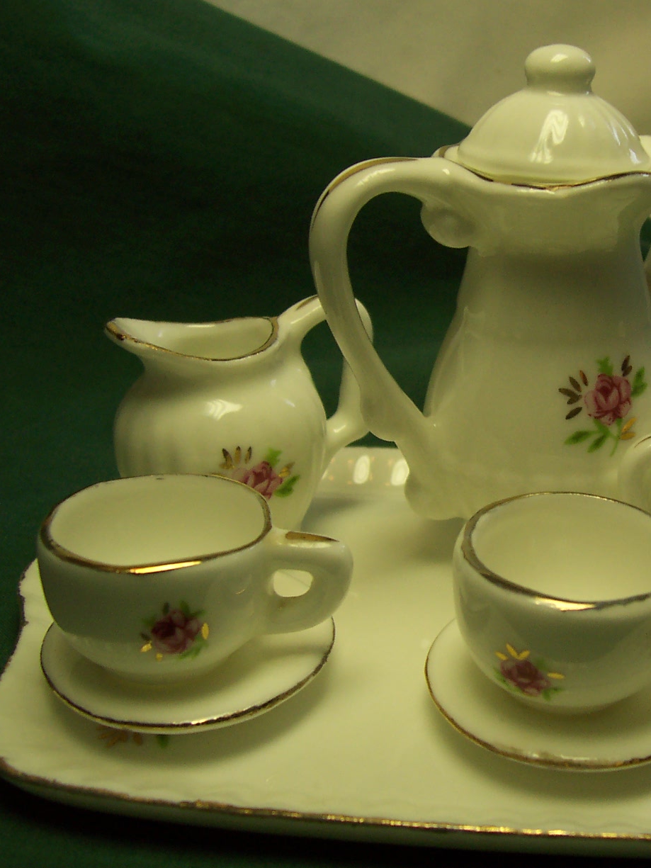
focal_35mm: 50
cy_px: 429
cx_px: 580
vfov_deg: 38.2
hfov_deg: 28.1
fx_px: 1254
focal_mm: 5.6
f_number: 2.8
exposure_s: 1/180
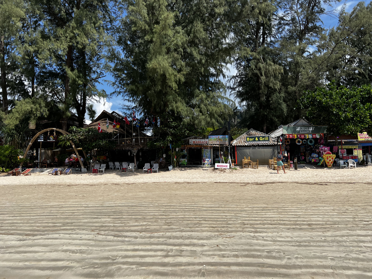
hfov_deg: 67.3
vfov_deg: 53.1
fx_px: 279
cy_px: 140
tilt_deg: +5.5
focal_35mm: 26
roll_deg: +1.1
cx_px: 186
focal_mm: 5.7
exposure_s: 1/5587
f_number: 1.5
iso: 50
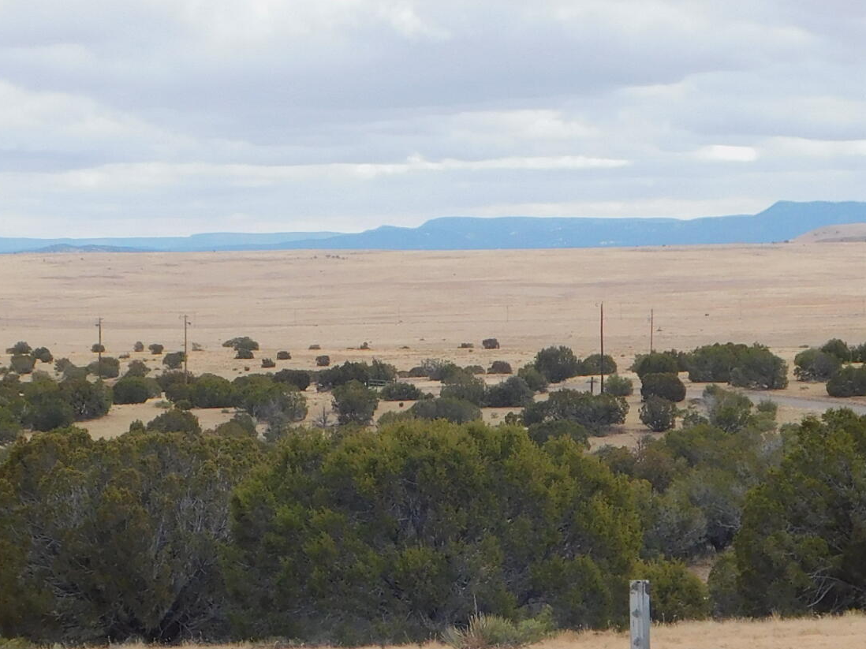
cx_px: 353
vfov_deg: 12.0
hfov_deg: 16.0
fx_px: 3076
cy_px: 394
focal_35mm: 123
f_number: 3.7
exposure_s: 1/500
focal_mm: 8
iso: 125
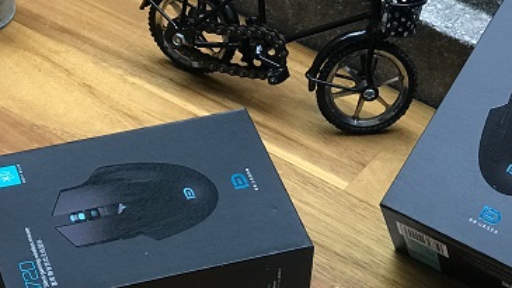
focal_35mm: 136
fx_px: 1846
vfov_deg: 8.9
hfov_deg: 15.8
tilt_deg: -48.4
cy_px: 275
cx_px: 240
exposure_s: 1/50
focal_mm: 6.6
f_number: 2.8
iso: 50
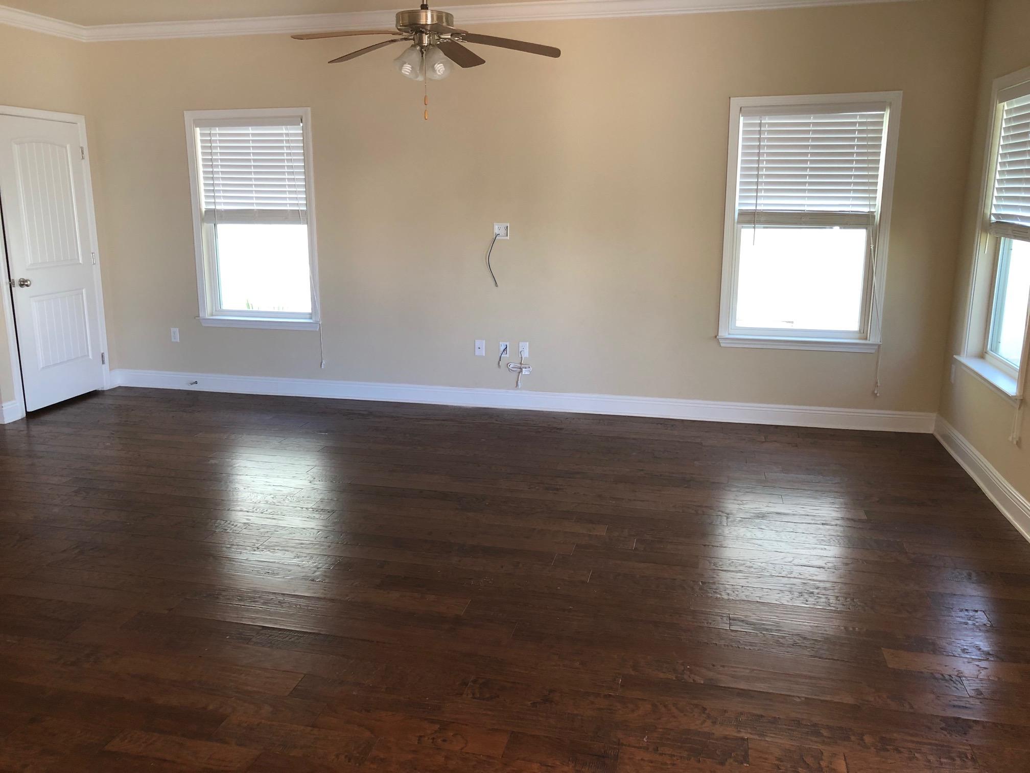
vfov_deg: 49.7
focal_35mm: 28
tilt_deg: -12.5
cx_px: 515
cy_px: 386
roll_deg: +0.2
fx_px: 833
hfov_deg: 63.4
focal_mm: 3.99
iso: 40
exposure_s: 1/20
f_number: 1.8
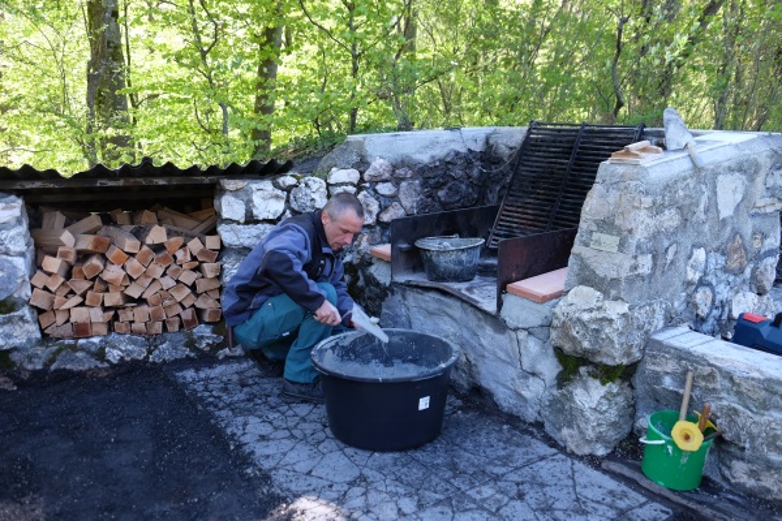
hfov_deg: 60.3
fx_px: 673
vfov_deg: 42.3
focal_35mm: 31
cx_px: 391
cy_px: 260
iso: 200
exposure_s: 1/60
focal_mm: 20.8
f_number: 4
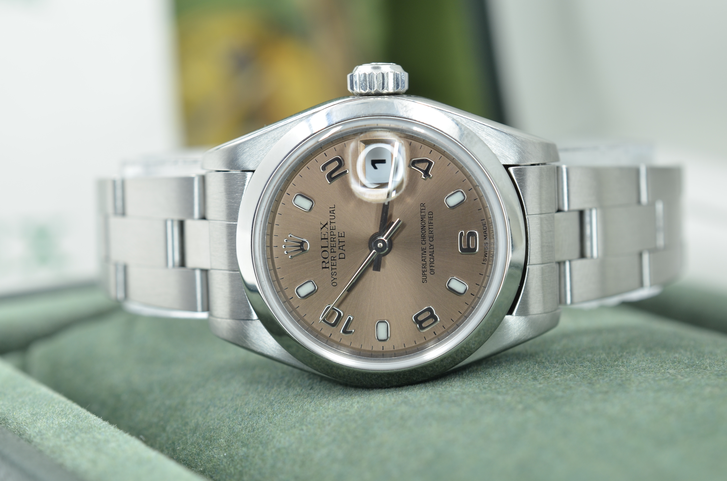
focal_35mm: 60
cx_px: 364
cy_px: 240
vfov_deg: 22.5
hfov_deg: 33.5
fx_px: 1209
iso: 200
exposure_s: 1/50
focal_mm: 40
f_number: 8
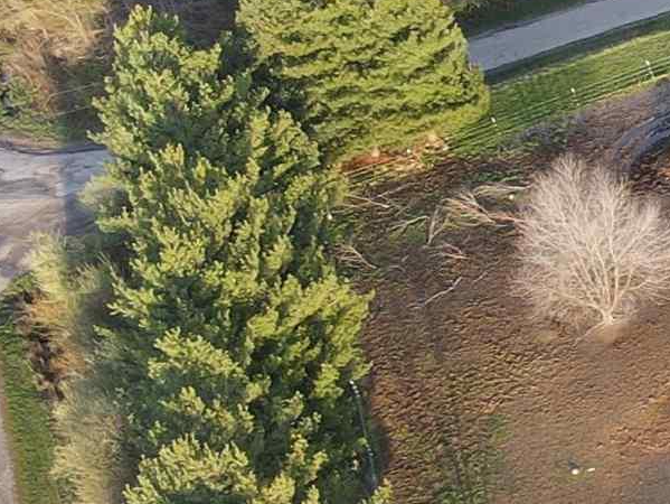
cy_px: 217
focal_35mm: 123
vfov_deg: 12.1
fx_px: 2382
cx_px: 1660
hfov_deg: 12.3
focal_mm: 4.5
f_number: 2.8
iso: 110
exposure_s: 1/80
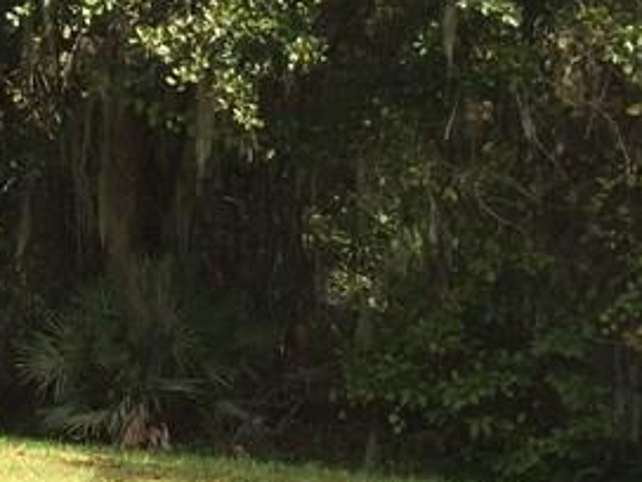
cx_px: -371
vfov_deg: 13.1
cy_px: 631
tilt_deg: -12.9
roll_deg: -2.1
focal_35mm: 109
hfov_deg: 16.2
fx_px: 2022
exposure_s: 1/879
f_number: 2.2
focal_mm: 4.15
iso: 32
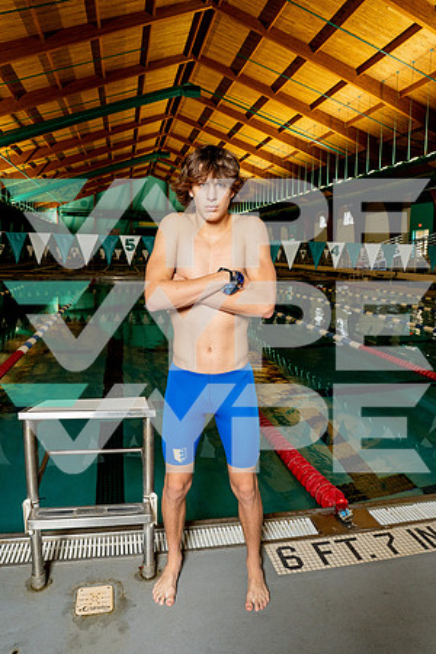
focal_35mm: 25
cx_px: 218
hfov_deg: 51.3
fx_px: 454
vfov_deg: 71.5
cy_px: 327
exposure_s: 1/250
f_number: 6.3
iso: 1600
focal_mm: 25
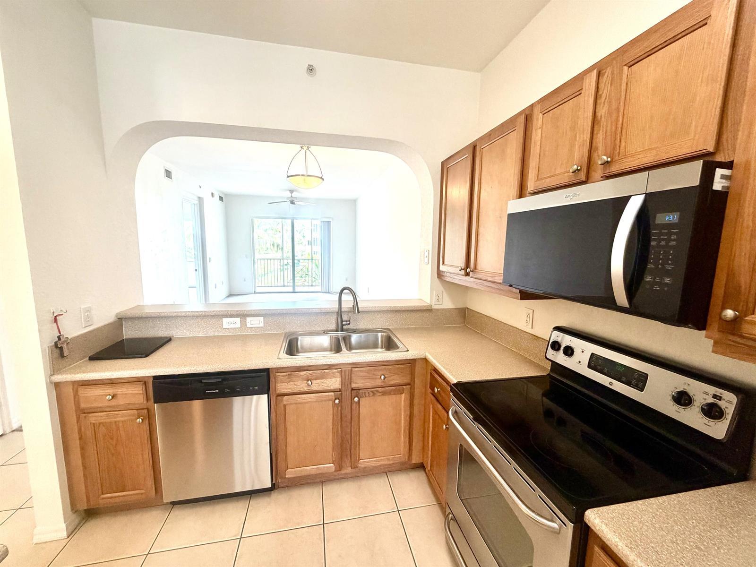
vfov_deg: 85.7
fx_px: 306
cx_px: 378
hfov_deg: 102.1
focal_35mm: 14
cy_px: 284
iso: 250
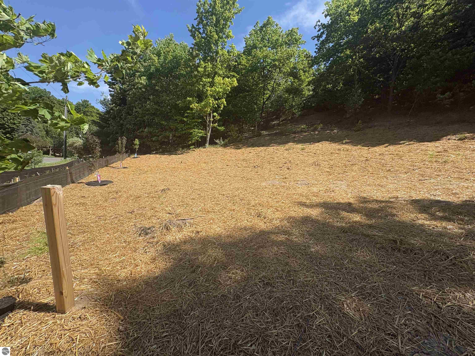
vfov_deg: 85.7
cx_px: 238
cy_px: 178
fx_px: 192
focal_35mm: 14
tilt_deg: -3.4
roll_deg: -4.8
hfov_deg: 102.1
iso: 40
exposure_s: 1/1709
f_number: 2.2
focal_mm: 2.22
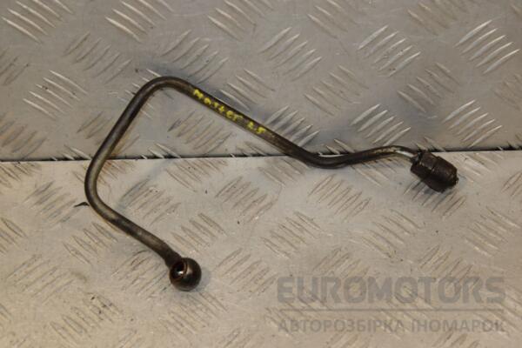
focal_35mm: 72
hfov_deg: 28.1
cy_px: 174
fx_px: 1044
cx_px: 261
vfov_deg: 18.9
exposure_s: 1/160
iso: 800
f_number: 8
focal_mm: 48
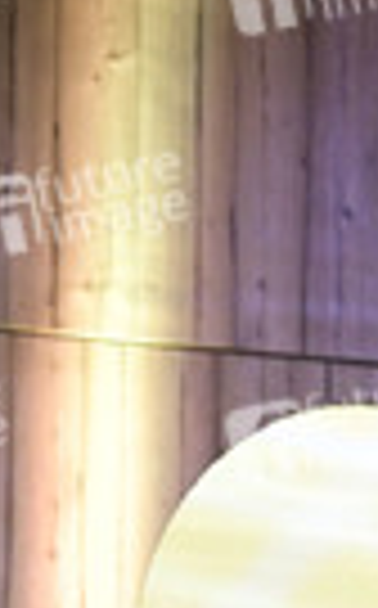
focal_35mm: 239
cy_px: 545
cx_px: 853
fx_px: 3952
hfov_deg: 5.3
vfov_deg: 8.8
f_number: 4.5
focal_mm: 70
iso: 3200
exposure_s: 1/250
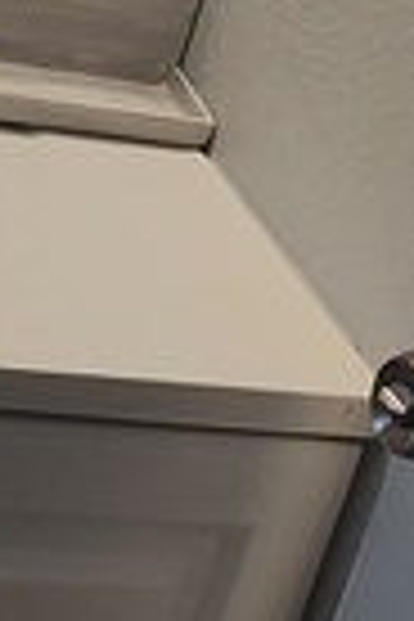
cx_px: 130
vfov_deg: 15.6
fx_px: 2173
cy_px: -133
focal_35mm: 126
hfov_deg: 10.9
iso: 194
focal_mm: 4.15
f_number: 1.5
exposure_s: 1/60.1
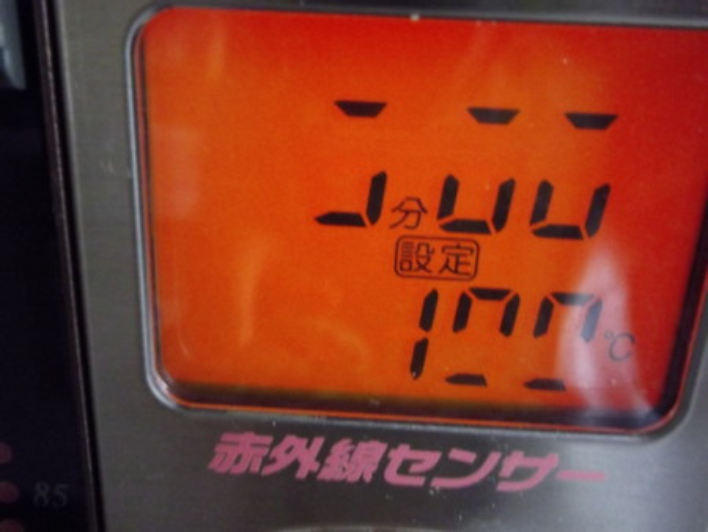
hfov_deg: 56.8
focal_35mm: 32
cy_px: 266
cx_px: 354
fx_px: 655
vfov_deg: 44.2
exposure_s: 1/15
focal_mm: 5.8
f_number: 3.5
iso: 800
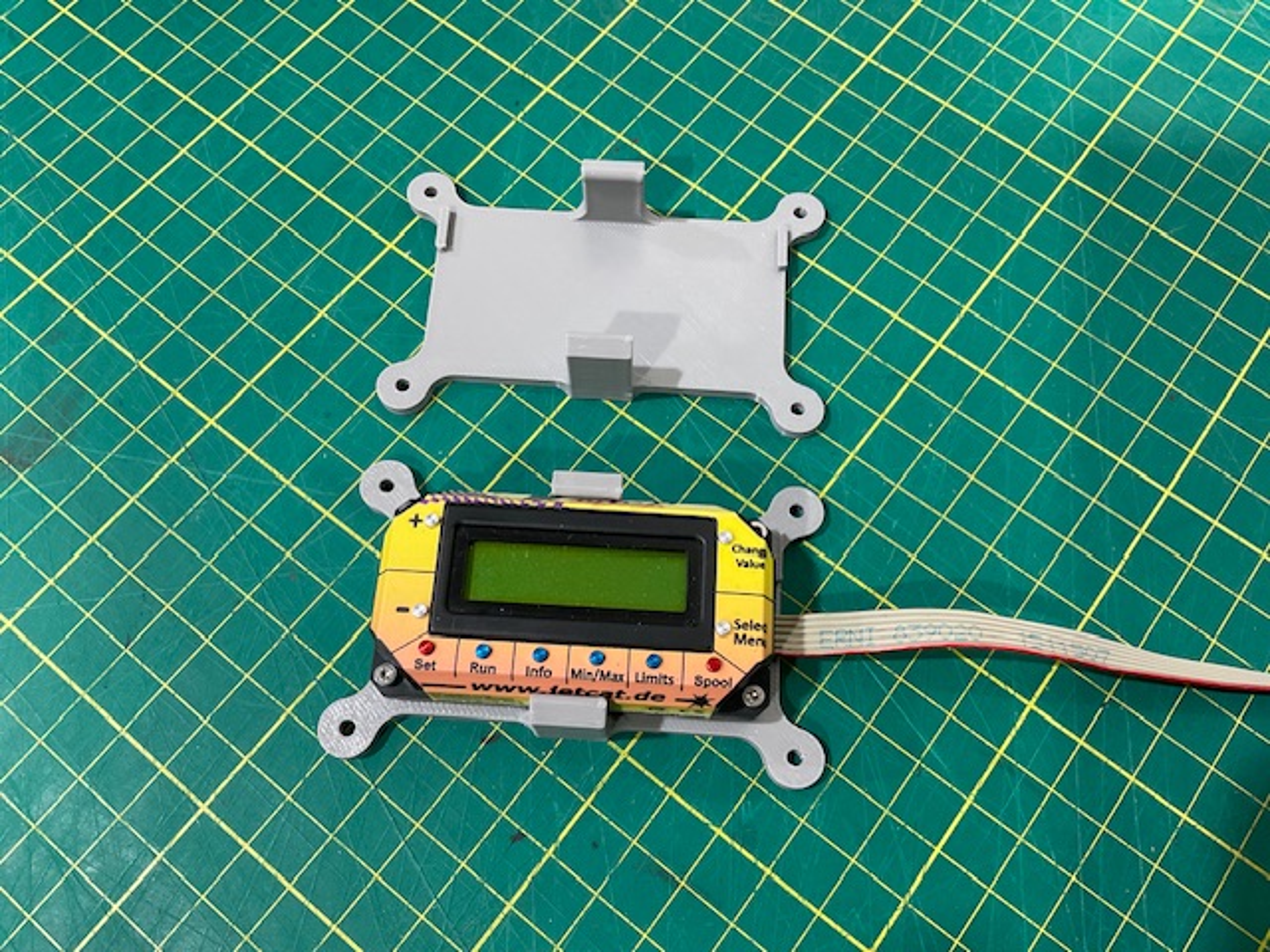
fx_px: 1064
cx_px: 635
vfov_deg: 48.2
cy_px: 476
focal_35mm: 29
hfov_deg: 61.7
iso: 80
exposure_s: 1/50
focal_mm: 3
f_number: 1.8
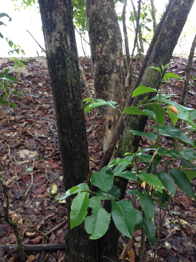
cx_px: 98
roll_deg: +1.0
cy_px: 131
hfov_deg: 40.7
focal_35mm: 35
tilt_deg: -25.3
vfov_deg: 52.6
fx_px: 264
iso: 50
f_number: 2.4
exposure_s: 1/24
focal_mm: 4.28
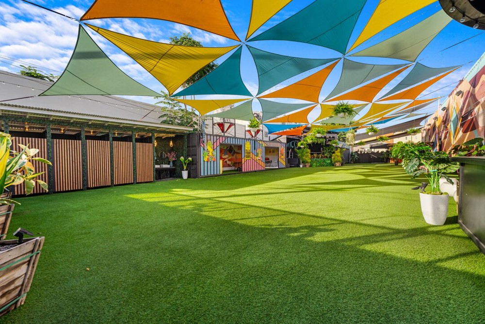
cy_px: 162
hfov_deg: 104.2
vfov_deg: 81.2
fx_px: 189
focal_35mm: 14
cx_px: 242
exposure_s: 1/80
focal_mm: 14
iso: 250
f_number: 8
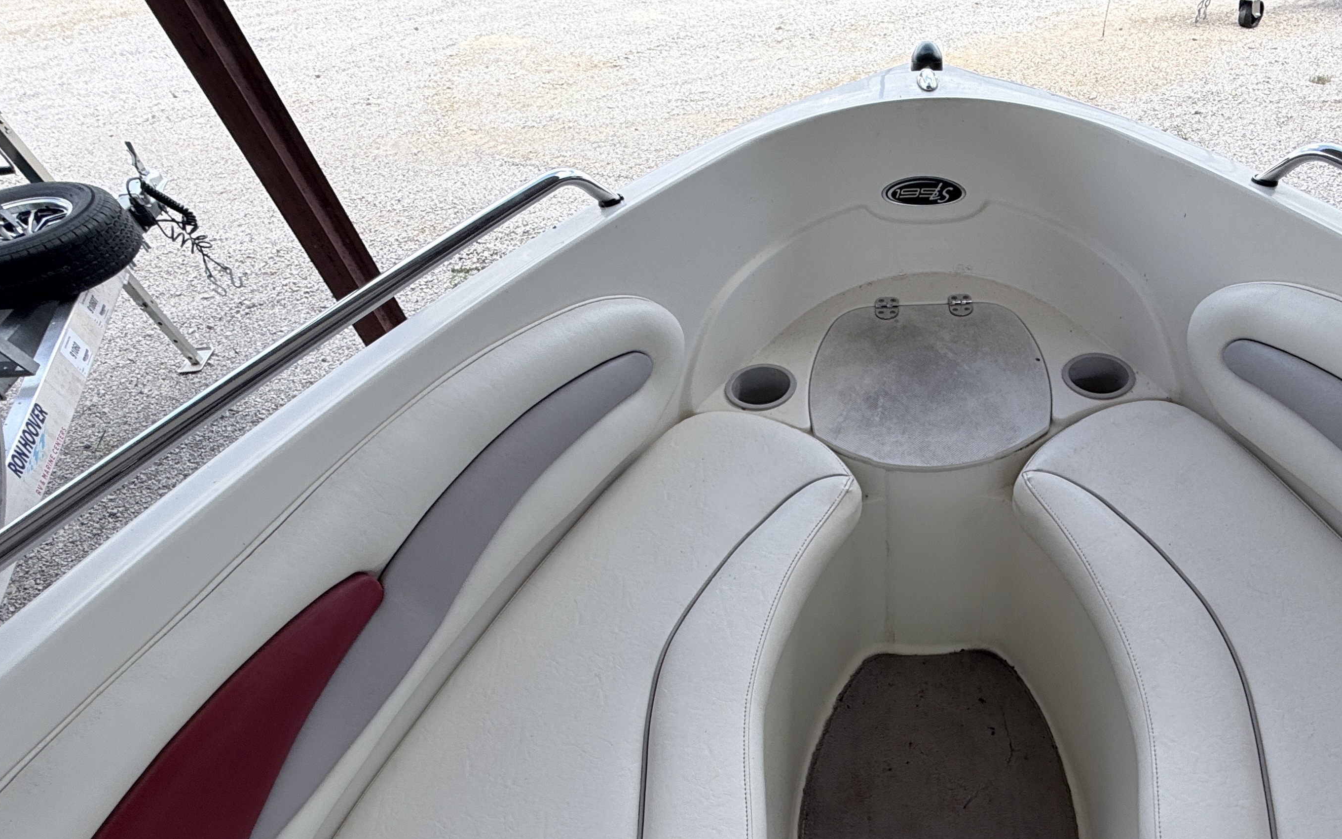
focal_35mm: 22
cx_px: 893
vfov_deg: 50.8
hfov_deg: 77.1
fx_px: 805
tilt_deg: -56.3
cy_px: 699
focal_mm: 2.22
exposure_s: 1/291
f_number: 2.2
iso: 50
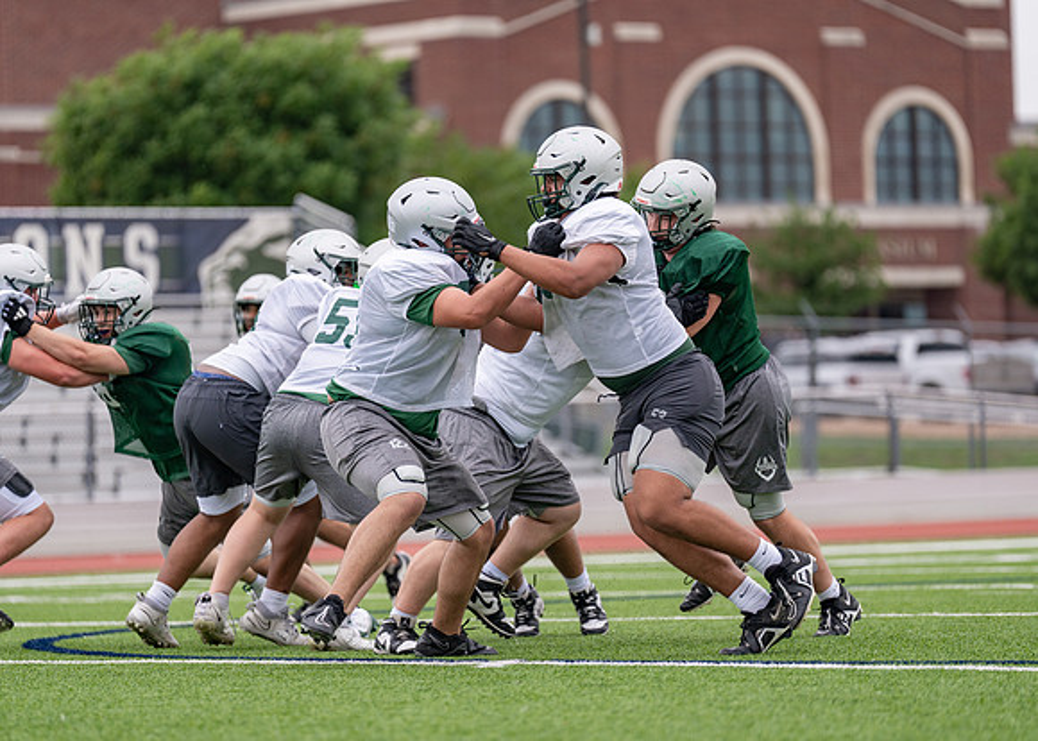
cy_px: 370
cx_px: 519
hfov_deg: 9.4
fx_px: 6314
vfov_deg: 6.7
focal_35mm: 214
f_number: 2.8
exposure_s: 1/2500
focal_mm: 200
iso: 250
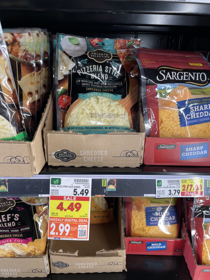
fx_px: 210
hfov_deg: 53.1
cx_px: 105
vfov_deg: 67.3
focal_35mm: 26
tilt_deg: -19.4
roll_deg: -1.4
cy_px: 140
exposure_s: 1/65
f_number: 1.6
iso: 50
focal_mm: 4.2
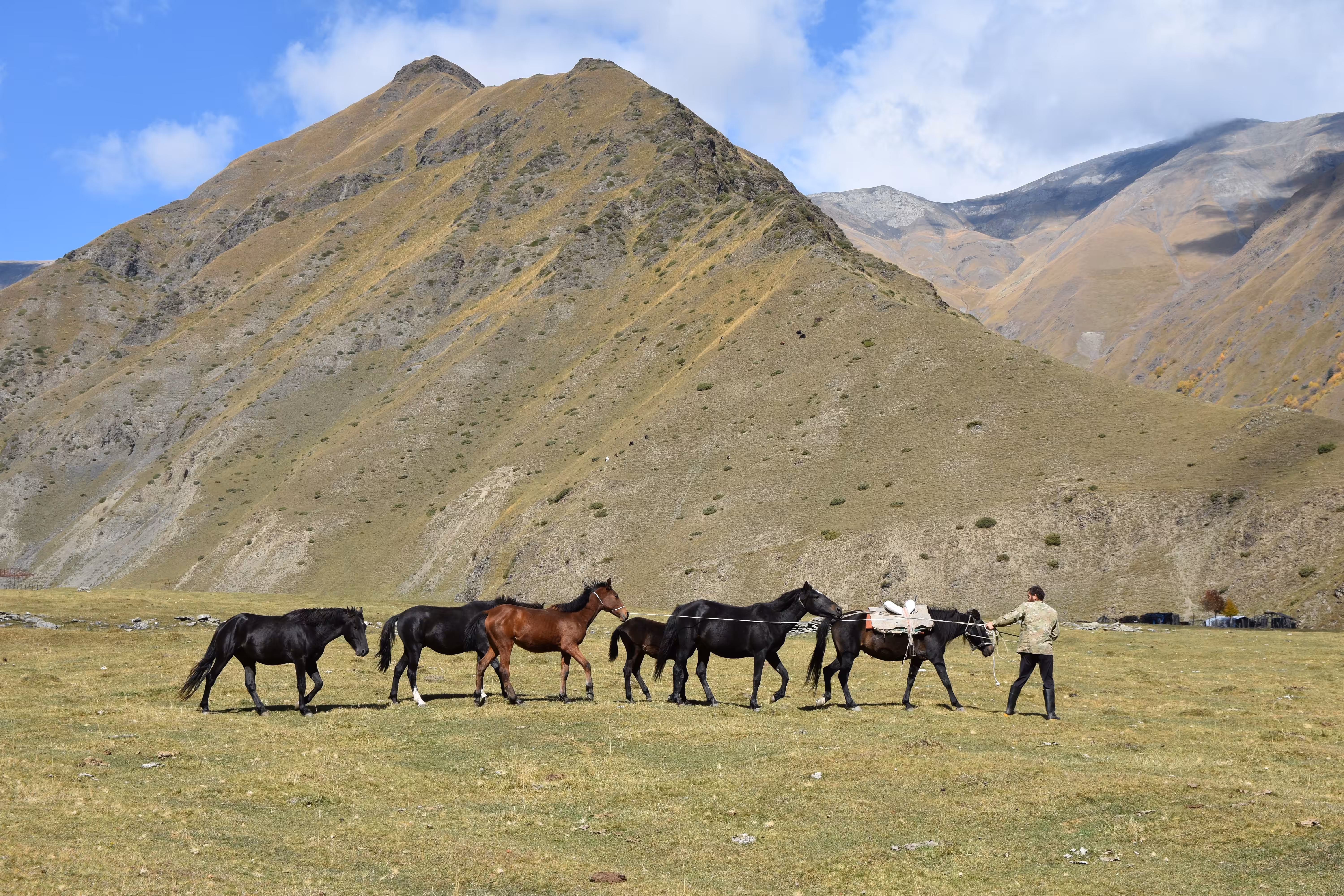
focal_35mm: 48
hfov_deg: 41.1
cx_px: 672
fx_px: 1792
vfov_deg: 28.1
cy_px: 448
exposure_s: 1/500
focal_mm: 32
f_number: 8
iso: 180
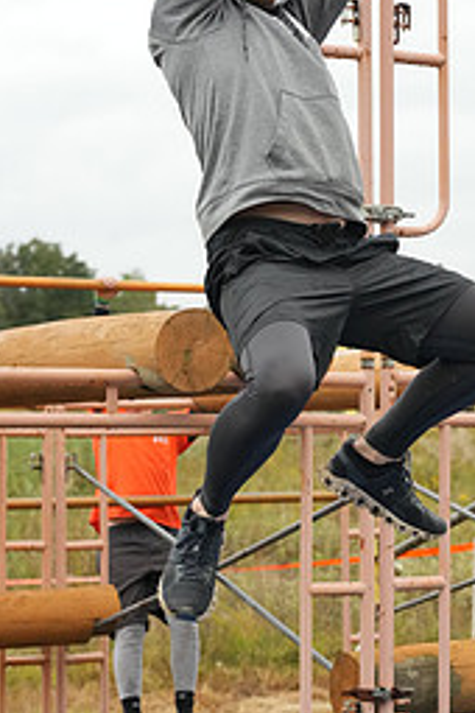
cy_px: 408
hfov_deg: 12.9
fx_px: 2098
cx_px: 388
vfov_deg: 19.3
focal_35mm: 106
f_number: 4
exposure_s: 1/2500
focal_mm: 60
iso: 5000
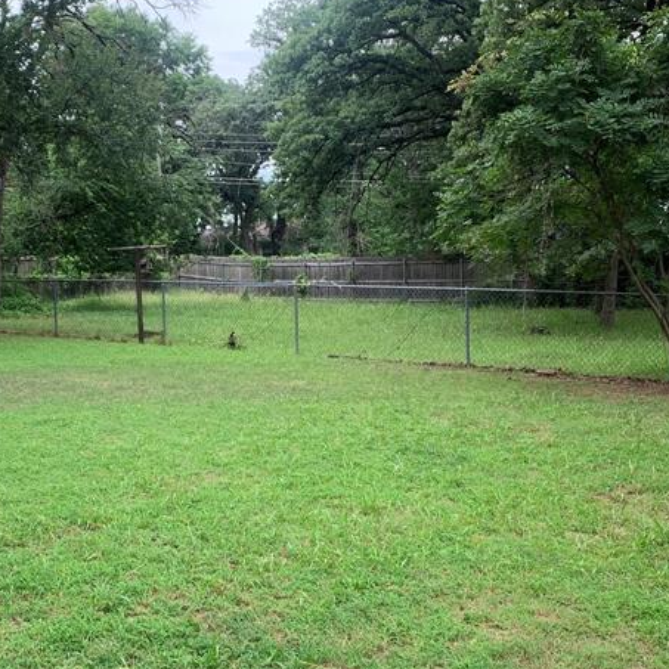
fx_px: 1137
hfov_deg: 32.3
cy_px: 357
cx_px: 182
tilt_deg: -4.1
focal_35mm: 52
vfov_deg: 32.8
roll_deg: +3.2
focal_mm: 4.25
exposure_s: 1/355
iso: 25
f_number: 1.8
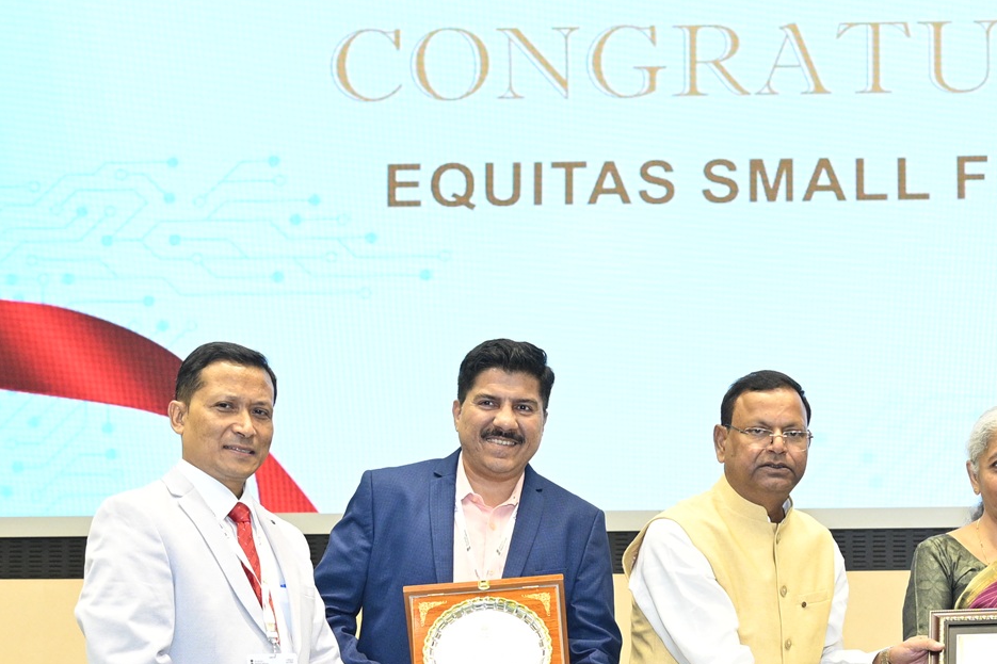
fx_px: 2437
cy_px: 643
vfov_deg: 15.3
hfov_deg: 22.6
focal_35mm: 88
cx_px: 878
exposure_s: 1/100
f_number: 4
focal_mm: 34
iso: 1600
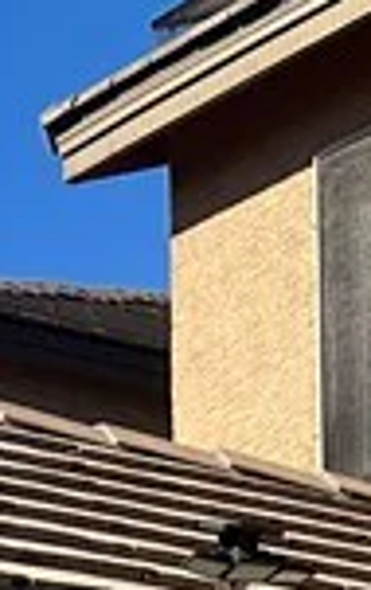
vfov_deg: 10.7
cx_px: 824
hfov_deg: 7.3
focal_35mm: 172
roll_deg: +0.2
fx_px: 2769
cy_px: 1344
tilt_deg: -2.7
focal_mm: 6.86
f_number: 1.78
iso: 80
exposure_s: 1/5000
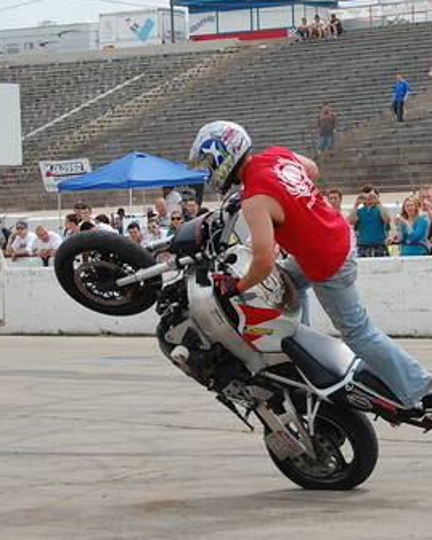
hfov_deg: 11.5
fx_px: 2141
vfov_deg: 14.3
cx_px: 357
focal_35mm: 134
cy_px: 162
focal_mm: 40
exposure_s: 1/1250
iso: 200
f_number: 5
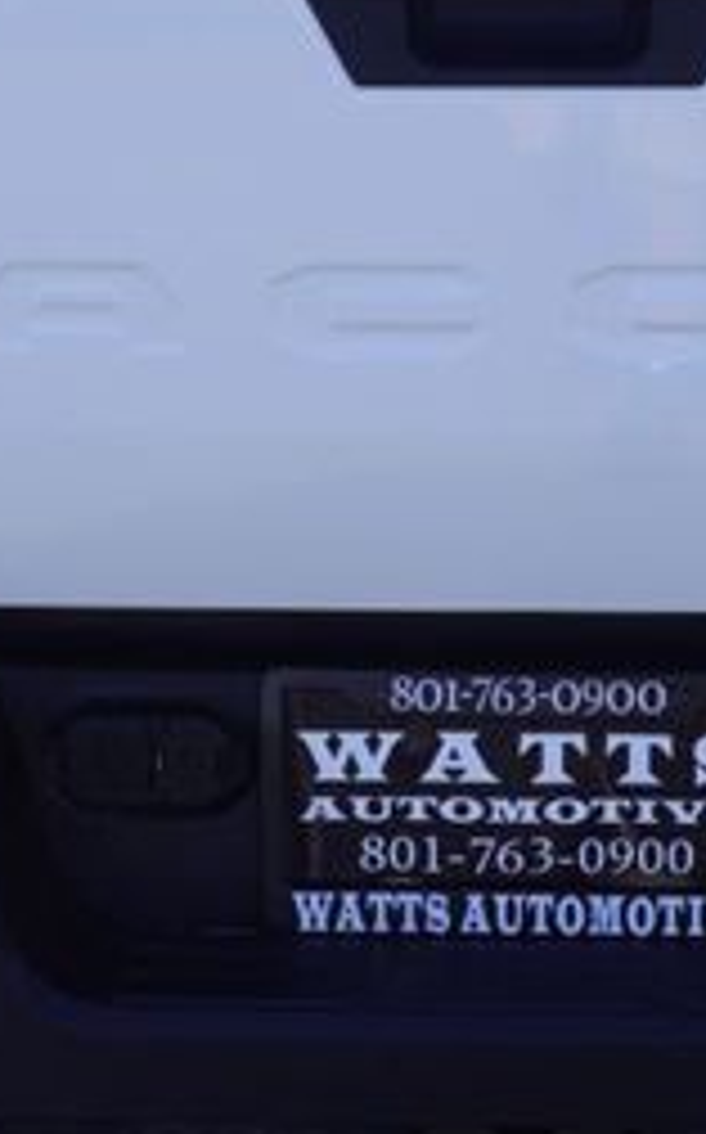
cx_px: 508
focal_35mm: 137
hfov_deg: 9.5
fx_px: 4227
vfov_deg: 15.1
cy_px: 184
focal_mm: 22
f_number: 9
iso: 100
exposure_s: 1/125
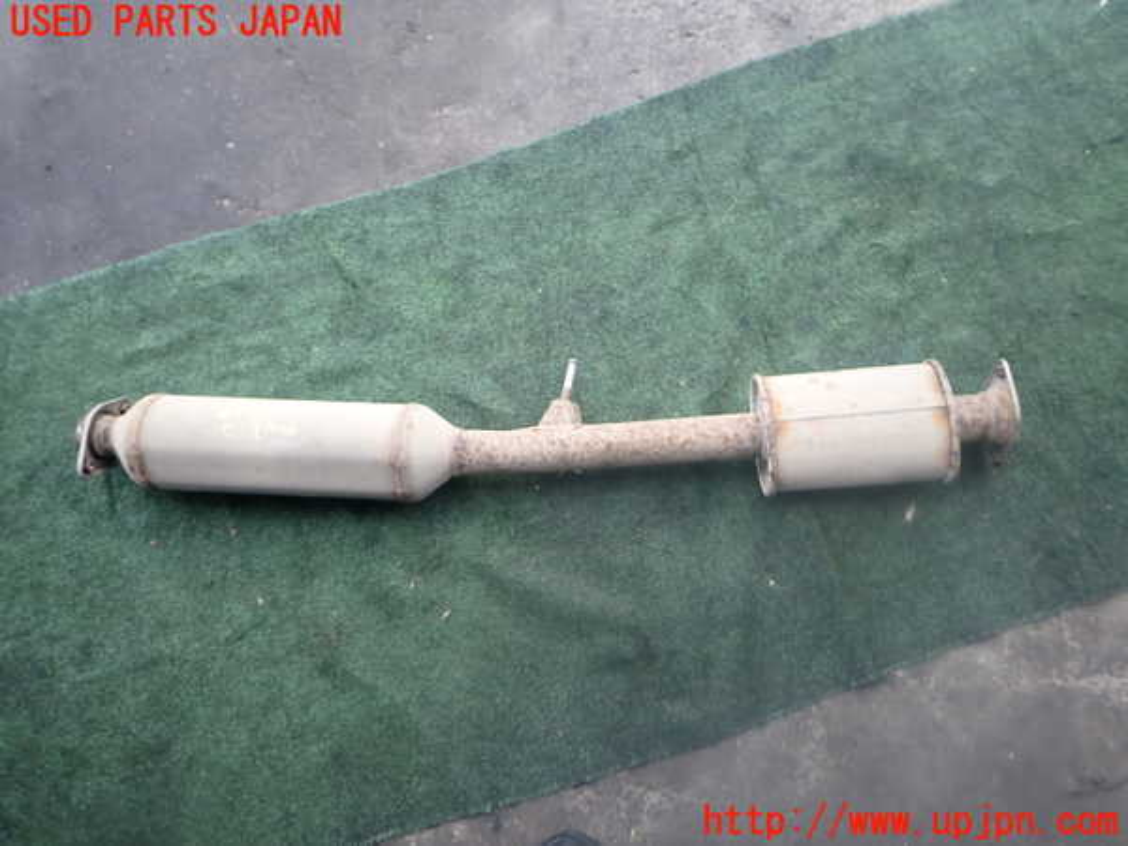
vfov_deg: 54.9
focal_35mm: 25
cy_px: 423
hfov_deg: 69.4
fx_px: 815
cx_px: 564
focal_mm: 4.5
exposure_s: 1/125
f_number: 2
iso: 100
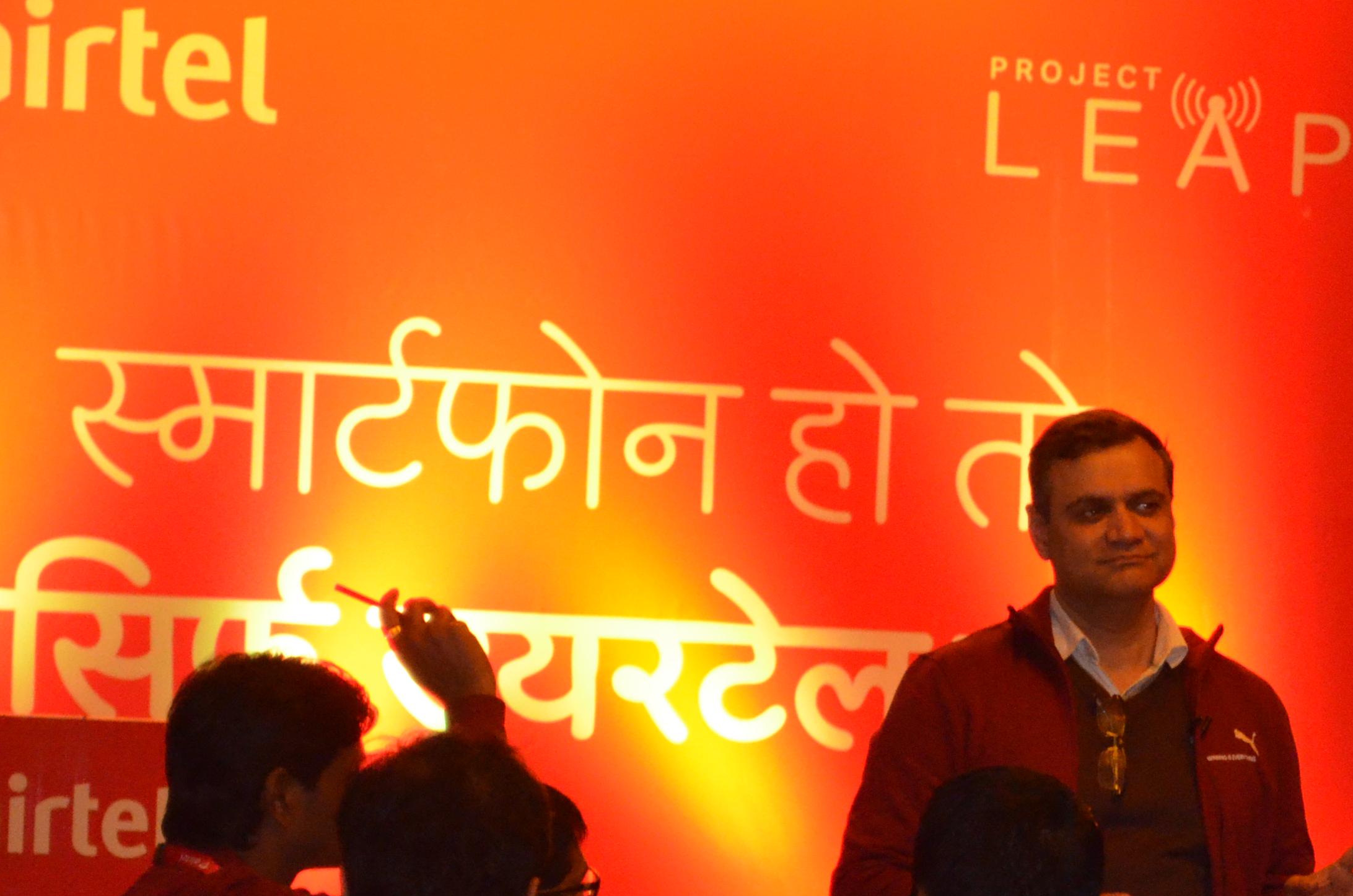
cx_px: 1318
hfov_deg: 11.0
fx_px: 6981
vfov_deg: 7.3
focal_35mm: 186
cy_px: 991
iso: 3200
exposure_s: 1/60
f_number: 5.6
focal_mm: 55
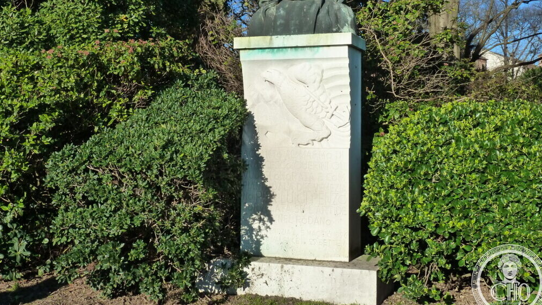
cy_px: 116
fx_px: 704
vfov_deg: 24.4
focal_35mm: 49
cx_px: 274
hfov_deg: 42.1
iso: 200
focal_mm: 7.3
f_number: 5
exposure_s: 1/400
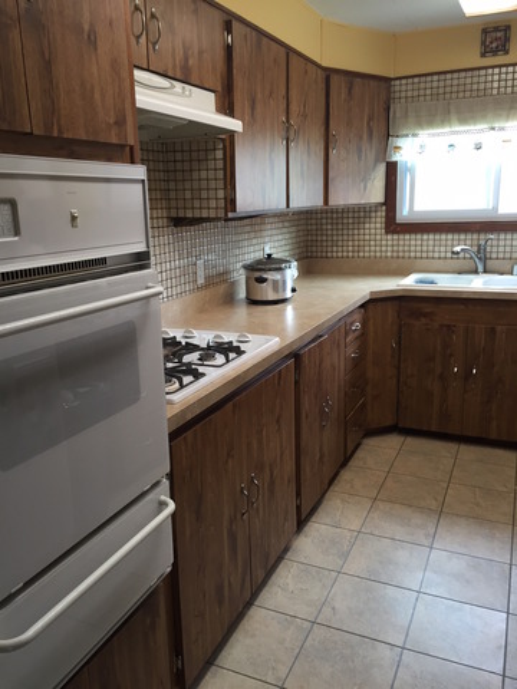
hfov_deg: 48.2
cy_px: 344
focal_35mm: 29
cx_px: 258
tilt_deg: -13.0
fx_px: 577
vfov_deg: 61.7
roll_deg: +1.8
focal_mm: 4.15
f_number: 2.2
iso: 64
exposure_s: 1/30
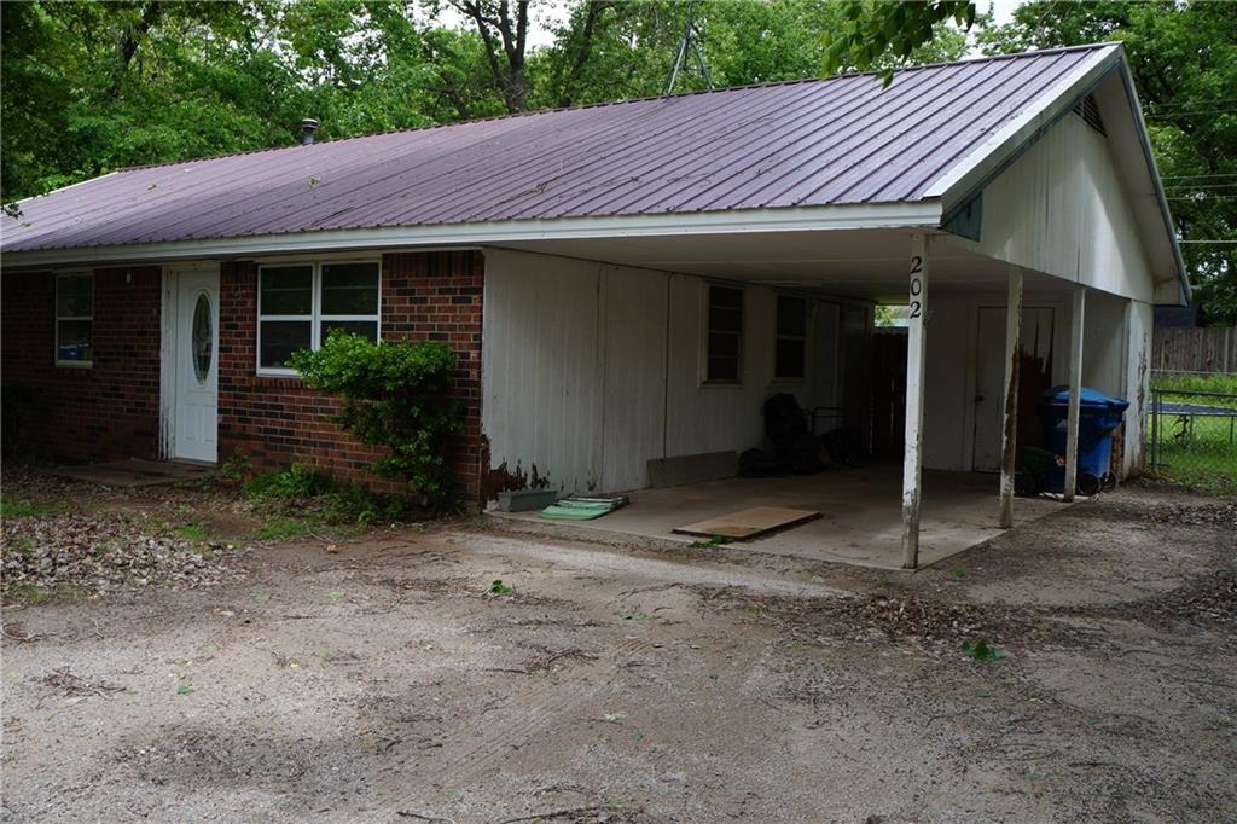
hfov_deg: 59.5
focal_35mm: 32
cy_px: 412
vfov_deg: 41.7
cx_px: 618
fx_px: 1082
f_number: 11
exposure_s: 1/80
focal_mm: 21
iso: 100
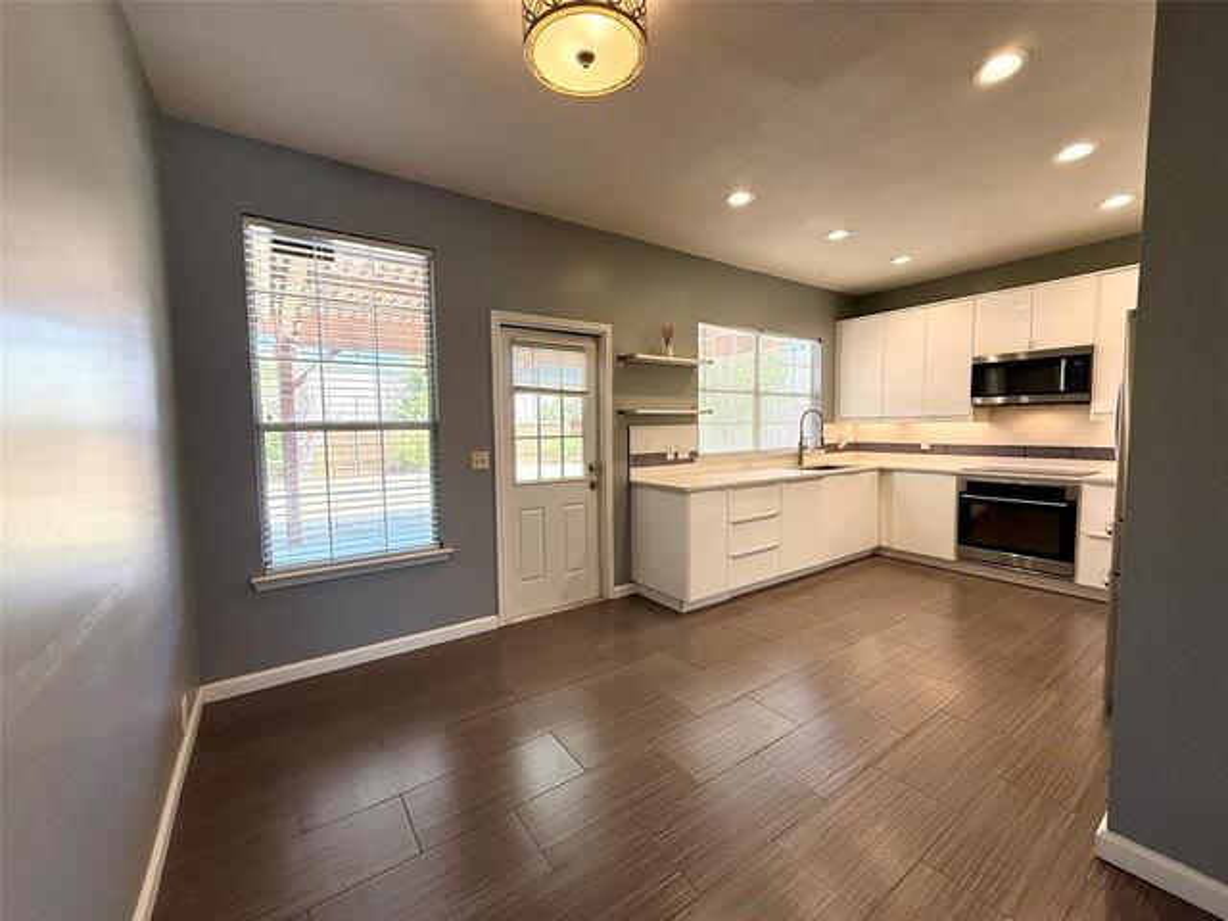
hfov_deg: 102.1
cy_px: 460
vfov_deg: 85.7
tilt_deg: -2.0
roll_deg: +0.8
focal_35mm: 14
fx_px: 497
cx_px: 614
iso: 80
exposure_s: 1/120
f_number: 2.2
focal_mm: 2.22
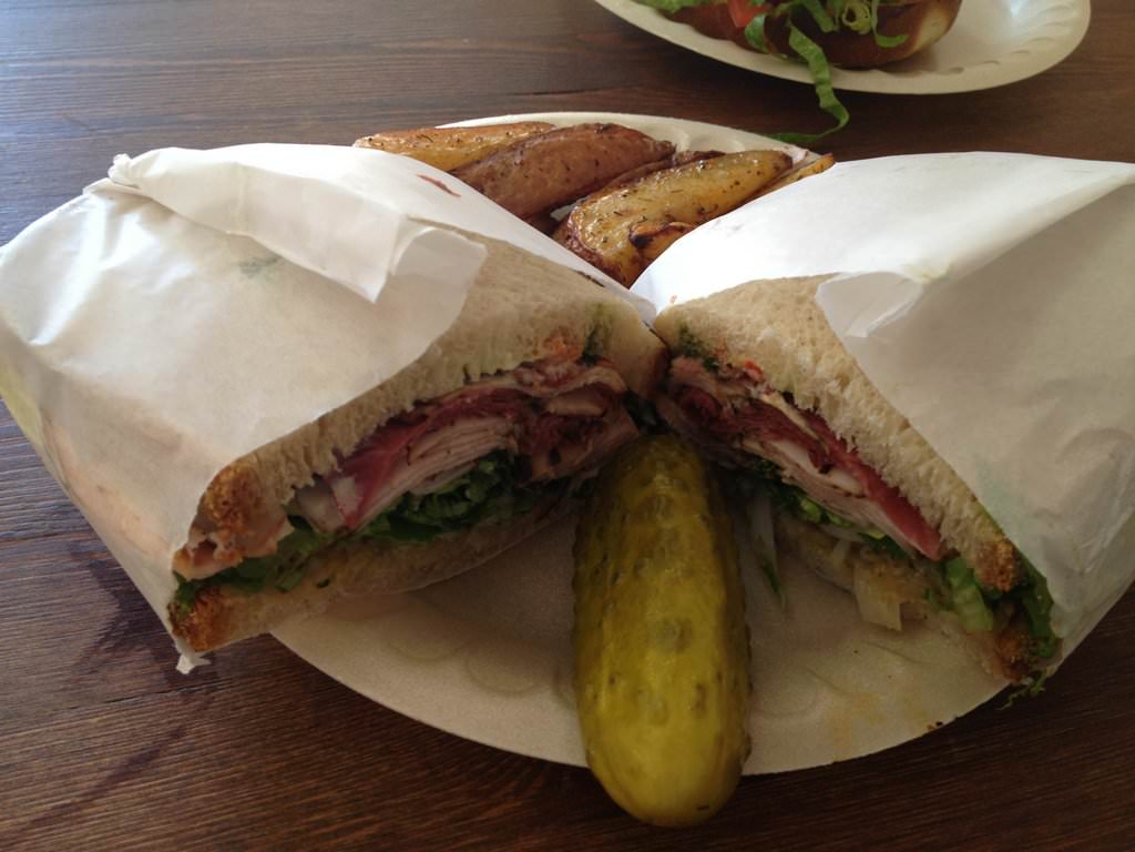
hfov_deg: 52.6
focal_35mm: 35
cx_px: 568
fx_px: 1148
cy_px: 426
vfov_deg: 40.7
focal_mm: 4.28
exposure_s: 1/20
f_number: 2.4
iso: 50
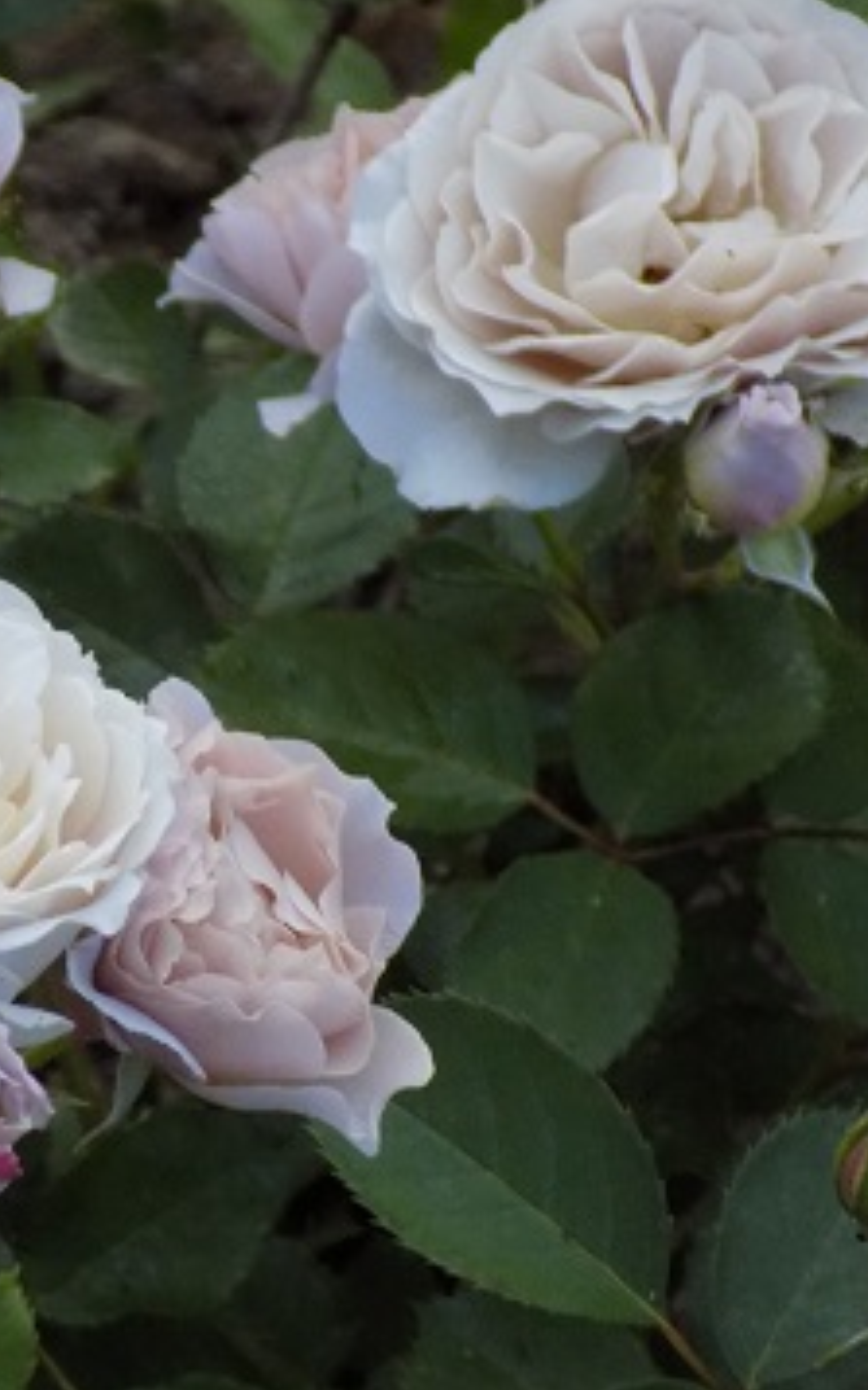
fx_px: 10261
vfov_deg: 7.7
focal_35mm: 271
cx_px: 62
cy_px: 697
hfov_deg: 4.8
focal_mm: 33.7
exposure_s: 1/30
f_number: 5.4
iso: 360
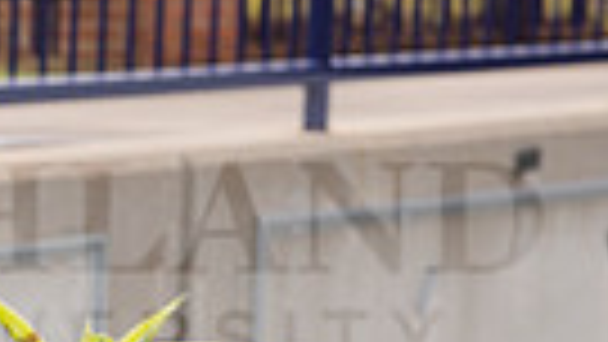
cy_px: 619
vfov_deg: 4.6
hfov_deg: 7.9
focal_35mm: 262
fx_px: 4225
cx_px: -599
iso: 320
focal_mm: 58
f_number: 5.6
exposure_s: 1/200
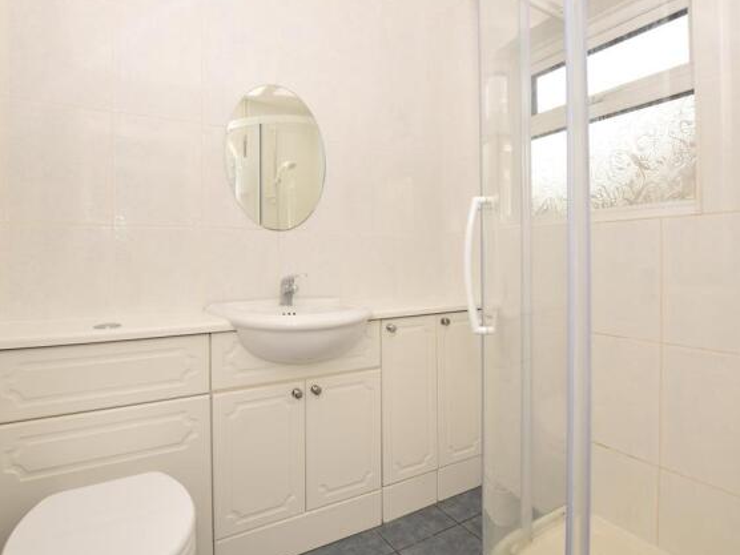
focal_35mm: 17
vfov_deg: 74.7
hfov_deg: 91.0
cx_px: 371
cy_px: 276
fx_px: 363
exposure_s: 1/200
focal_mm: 10
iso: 250
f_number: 8
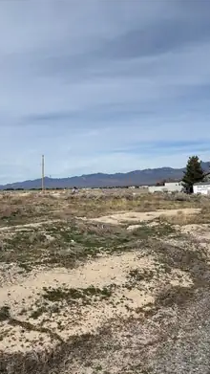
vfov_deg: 66.1
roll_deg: +1.2
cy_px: 189
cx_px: 77
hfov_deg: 39.9
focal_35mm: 29
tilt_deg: +2.0
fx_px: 287
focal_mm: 5.96
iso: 50
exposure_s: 1/6993
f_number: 1.6
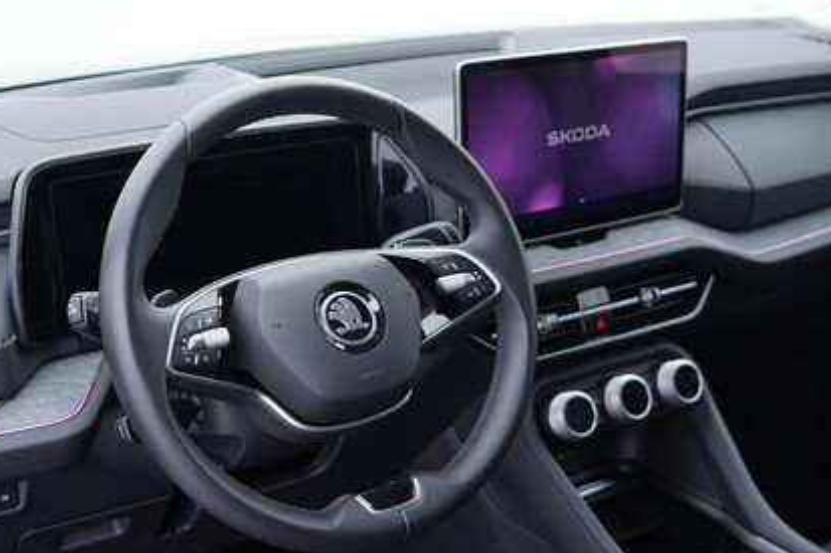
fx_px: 1108
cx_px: 332
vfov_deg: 28.0
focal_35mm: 48
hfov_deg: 40.9
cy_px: 317
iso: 200
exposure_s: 1/40
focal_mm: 24
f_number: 2.8
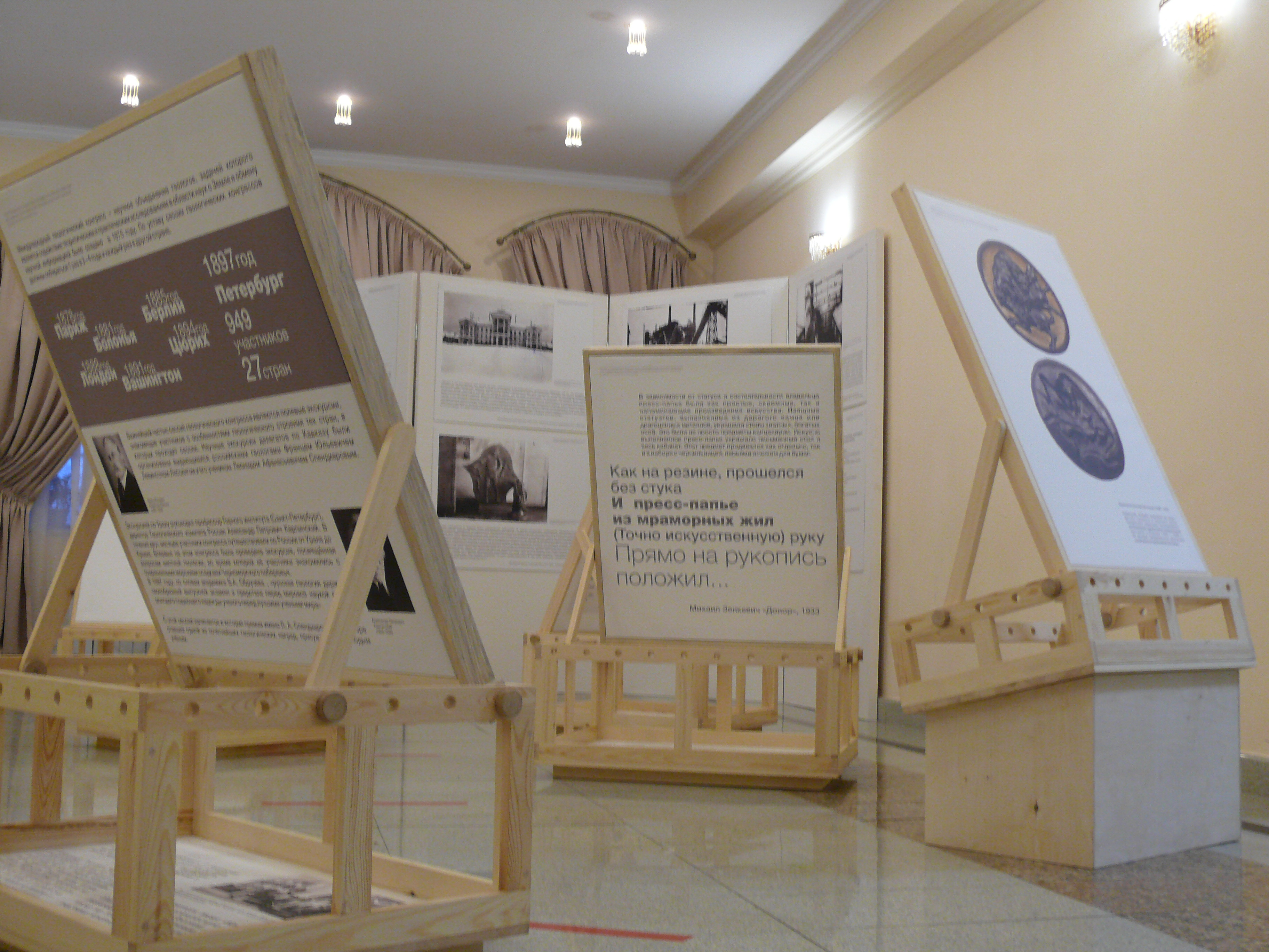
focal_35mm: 41
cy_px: 476
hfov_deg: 45.8
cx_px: 634
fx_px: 1503
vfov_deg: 35.1
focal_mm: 8.6
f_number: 2.8
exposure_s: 1/20
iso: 200
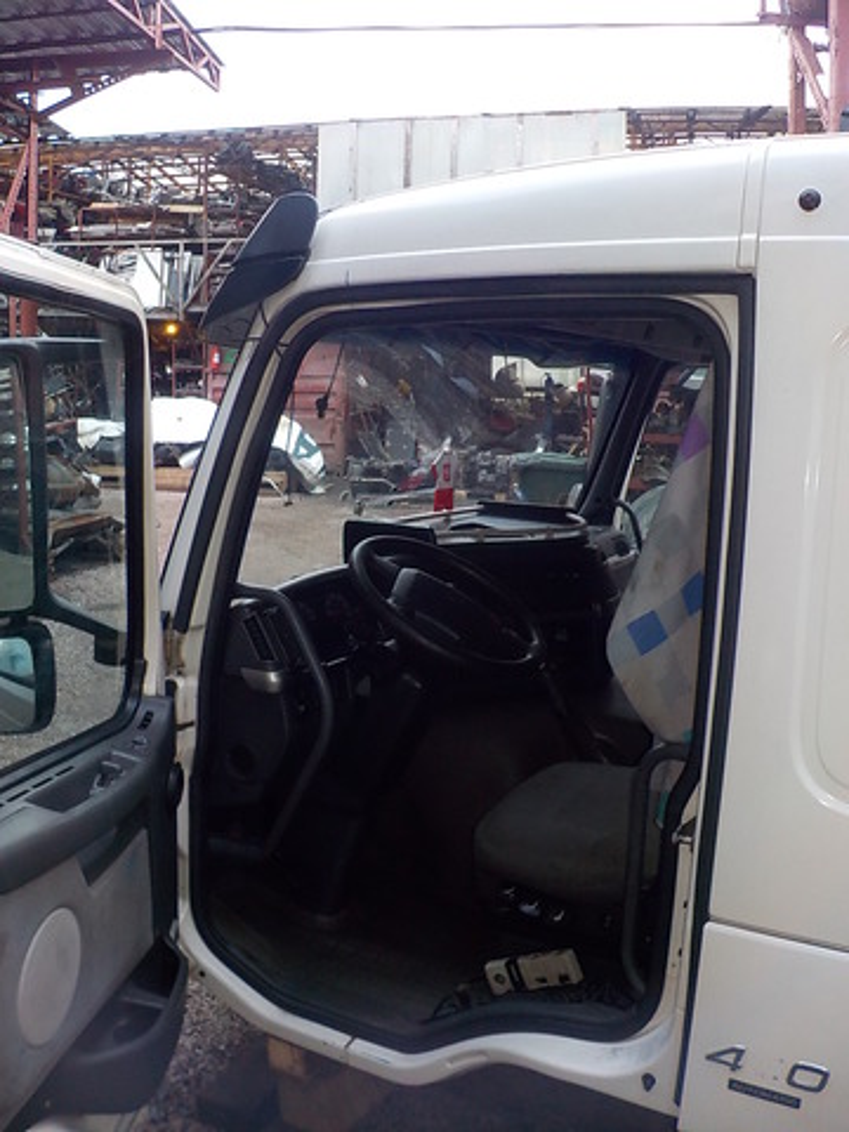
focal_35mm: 30
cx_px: 424
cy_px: 566
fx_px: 981
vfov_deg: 60.0
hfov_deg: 46.8
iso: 220
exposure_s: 1/30
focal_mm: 4.1
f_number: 3.3
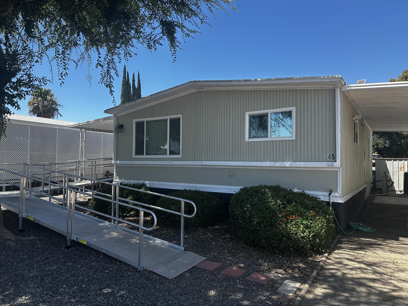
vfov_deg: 56.8
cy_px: 153
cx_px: 204
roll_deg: -0.7
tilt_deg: +3.5
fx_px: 283
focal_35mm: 24
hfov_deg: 71.6
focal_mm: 6.86
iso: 80
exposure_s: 1/2028
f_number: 1.78
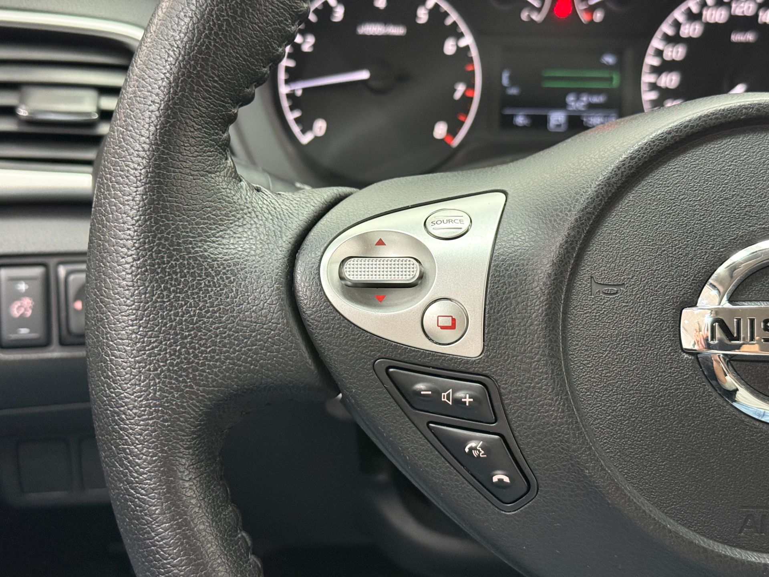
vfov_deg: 30.3
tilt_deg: -21.3
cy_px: 288
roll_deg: -2.8
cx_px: 384
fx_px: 1066
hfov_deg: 39.7
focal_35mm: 48
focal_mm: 6.76
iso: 500
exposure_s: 1/40
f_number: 1.78
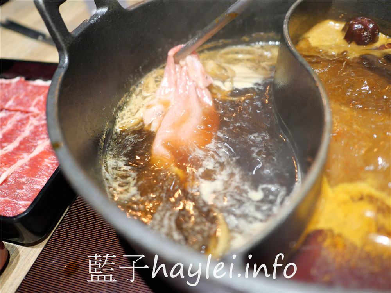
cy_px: 146
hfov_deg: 60.0
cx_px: 196
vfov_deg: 46.8
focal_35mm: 30
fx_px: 339
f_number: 1.7
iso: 2000
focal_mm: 15
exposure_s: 1/125
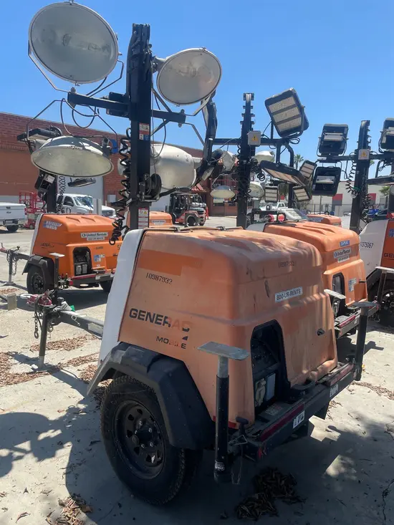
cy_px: 262
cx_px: 197
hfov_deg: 53.1
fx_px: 394
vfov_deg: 67.3
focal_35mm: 26
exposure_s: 1/2257
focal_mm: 4.2
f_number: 1.6
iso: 32
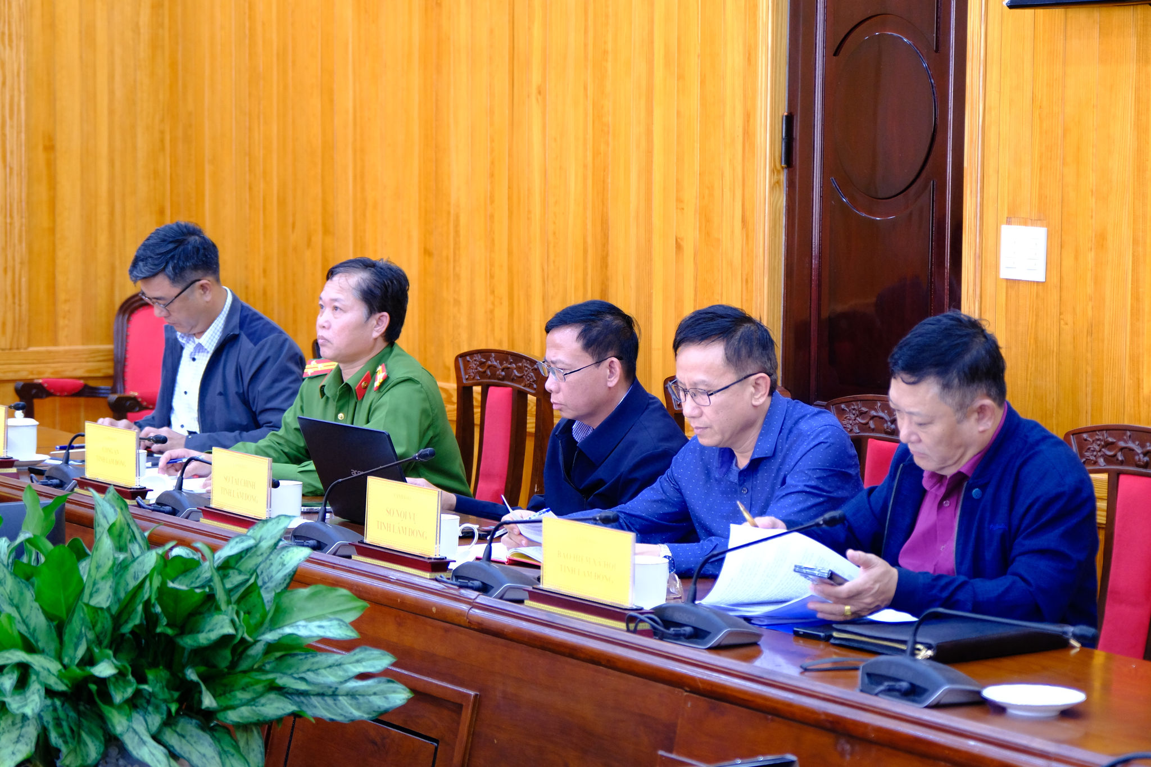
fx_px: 2813
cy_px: 384
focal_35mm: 88
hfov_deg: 23.1
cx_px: 576
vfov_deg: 15.5
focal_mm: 58.6
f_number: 4
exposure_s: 1/60
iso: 1250
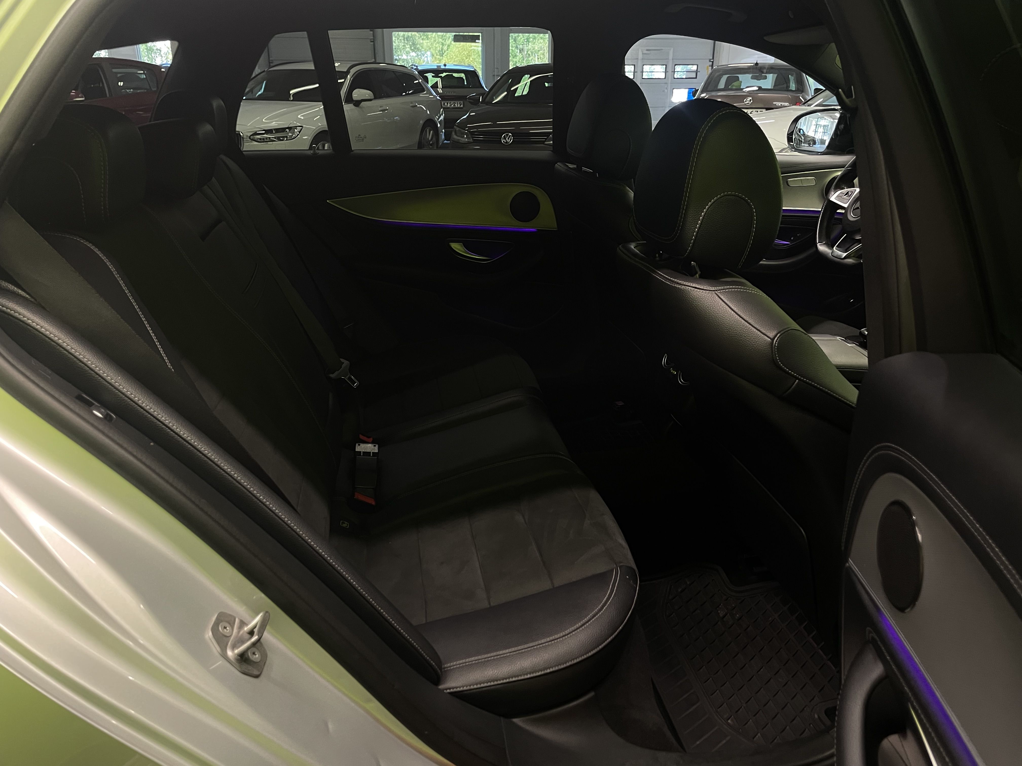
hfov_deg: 67.3
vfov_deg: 53.1
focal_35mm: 26
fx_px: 768
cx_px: 511
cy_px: 383
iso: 250
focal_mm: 4.2
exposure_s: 1/50
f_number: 1.6
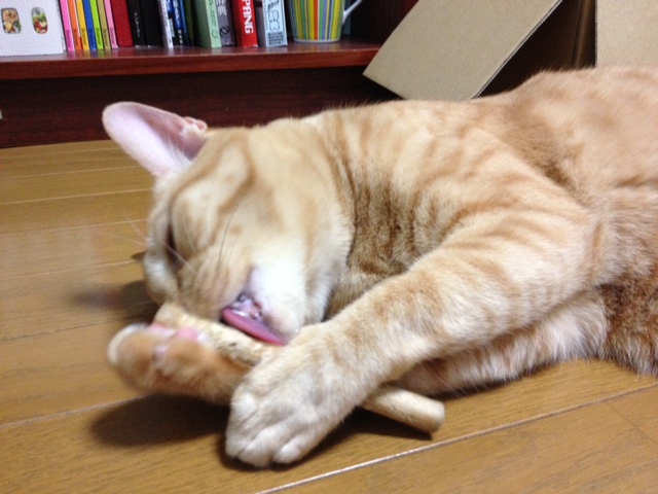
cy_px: 247
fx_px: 665
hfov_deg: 52.6
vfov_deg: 40.7
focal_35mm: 35
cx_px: 329
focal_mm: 4.28
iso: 320
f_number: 2.4
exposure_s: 1/20
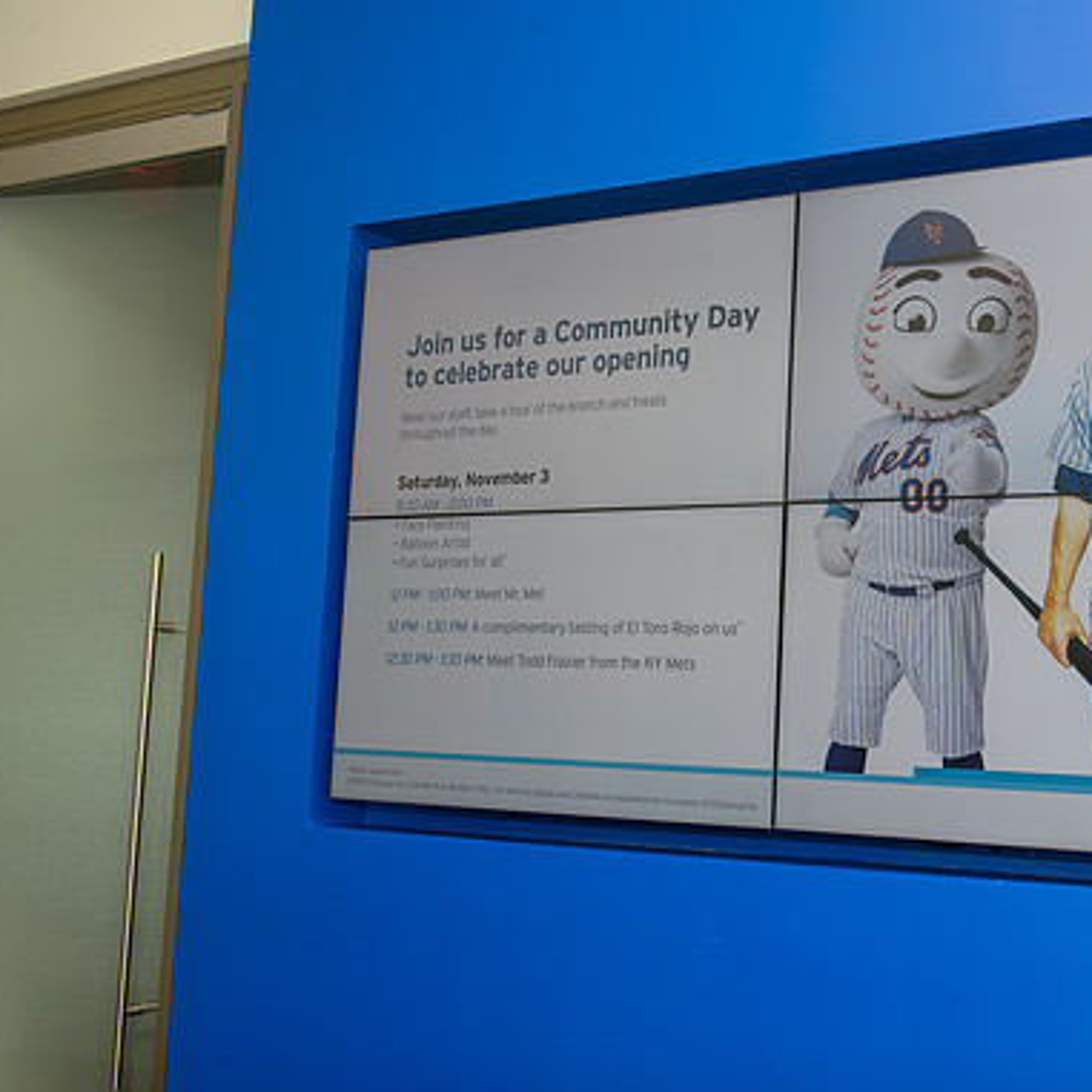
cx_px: 811
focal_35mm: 44
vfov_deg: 38.3
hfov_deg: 37.5
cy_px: 547
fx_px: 1570
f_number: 5.6
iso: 400
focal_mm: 34
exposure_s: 1/250
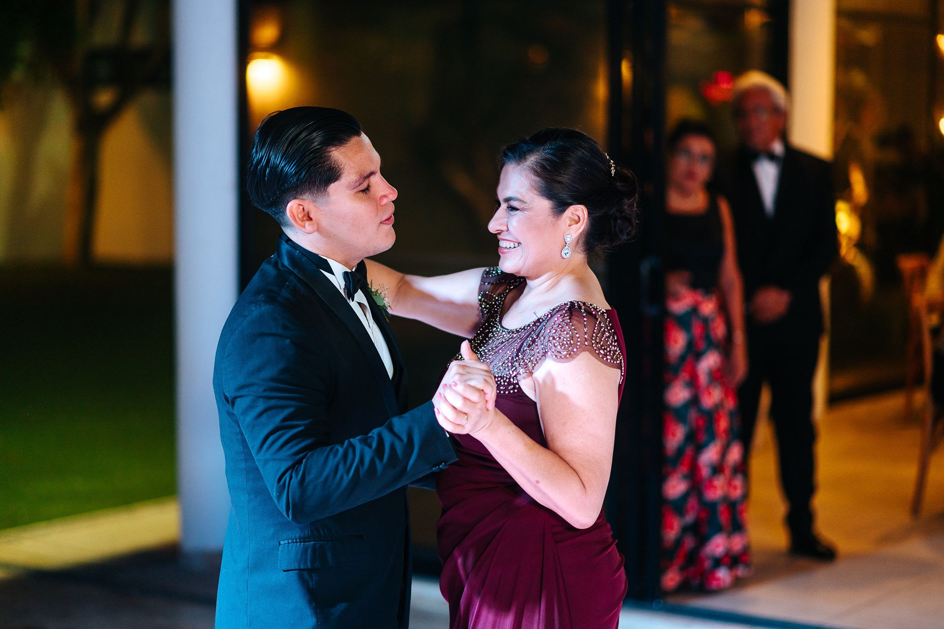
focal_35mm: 85
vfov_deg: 16.1
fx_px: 2228
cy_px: 314
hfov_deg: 23.9
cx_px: 472
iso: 640
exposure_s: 1/160
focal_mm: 85
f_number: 1.8
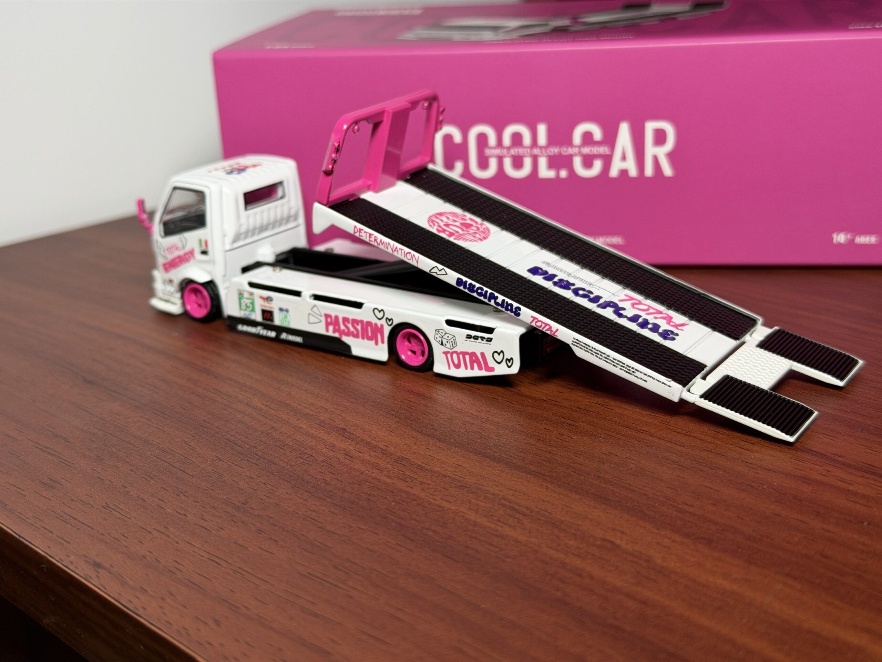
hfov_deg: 39.7
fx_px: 1223
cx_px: 441
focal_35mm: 48
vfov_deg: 30.3
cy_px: 331
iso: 80
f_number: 1.78
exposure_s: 1/121
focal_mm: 6.76
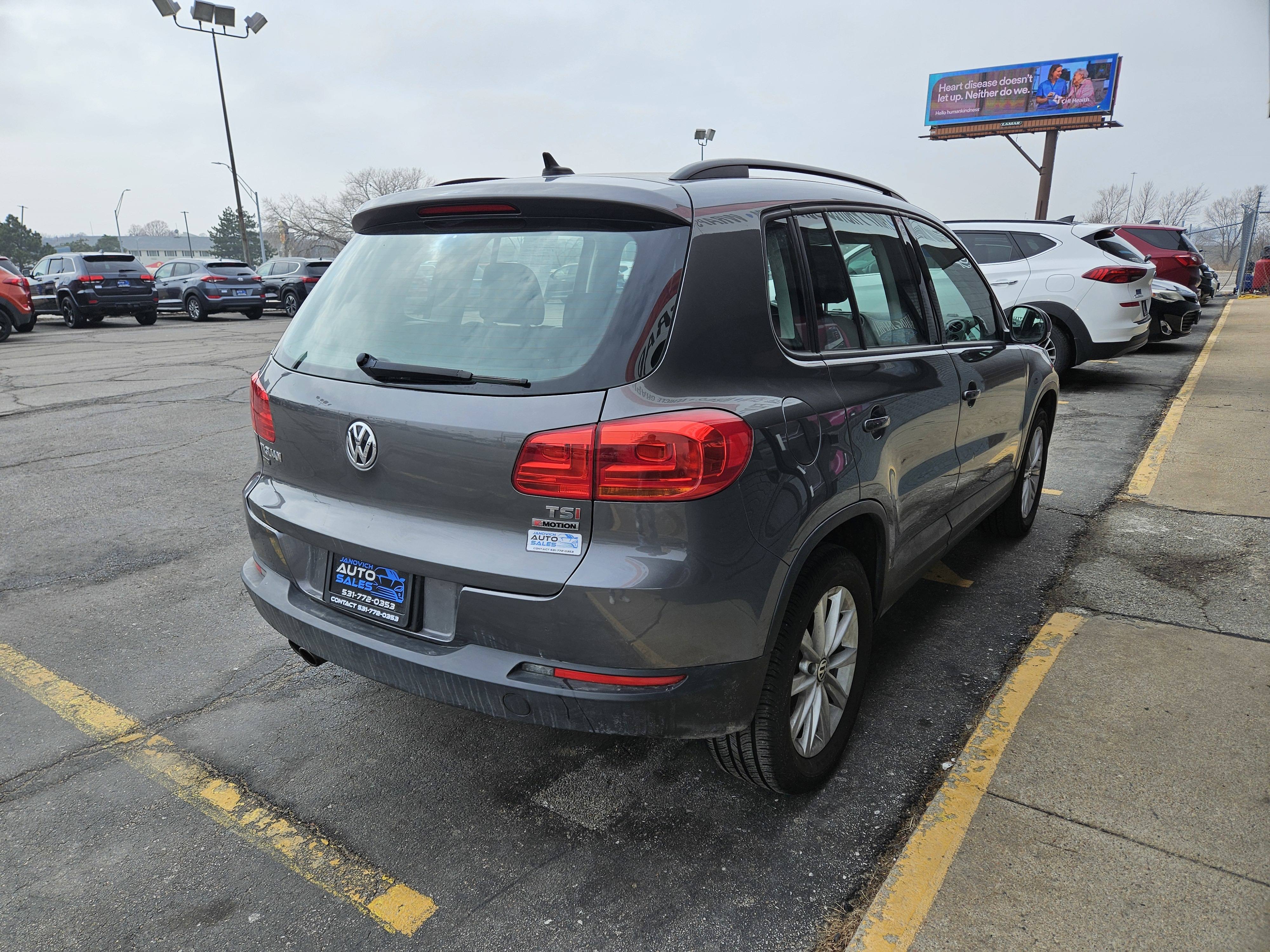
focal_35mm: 23
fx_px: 844
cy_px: 476
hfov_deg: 73.9
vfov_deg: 58.9
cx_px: 635
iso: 25
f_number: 1.8
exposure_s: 1/1619
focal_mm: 5.4
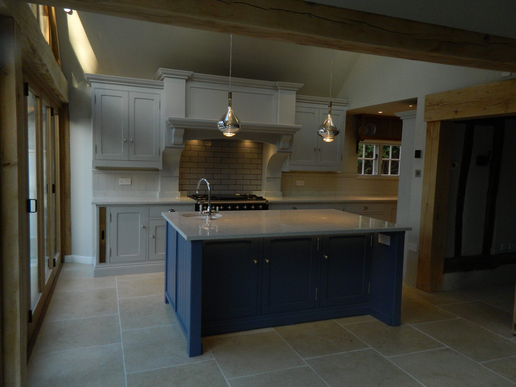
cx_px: 258
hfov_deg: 69.4
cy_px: 194
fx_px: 373
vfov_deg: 54.9
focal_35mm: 25
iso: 220
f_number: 3.1
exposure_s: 1/250
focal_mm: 4.5
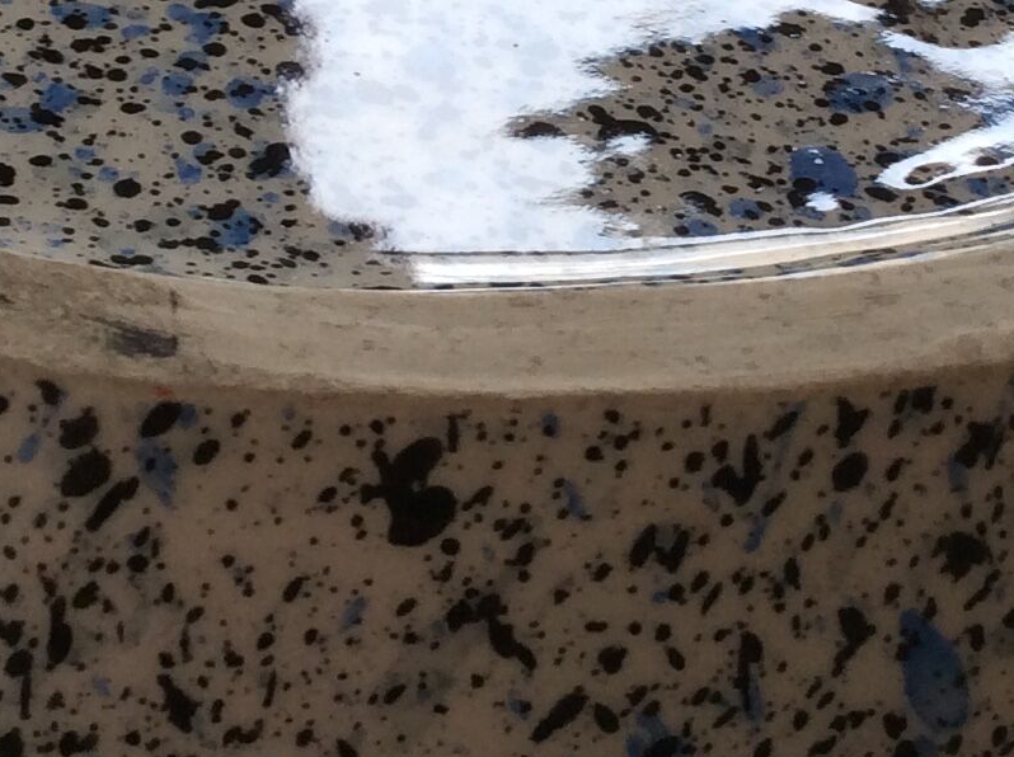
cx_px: 480
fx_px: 3042
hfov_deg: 18.9
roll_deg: -9.5
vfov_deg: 13.9
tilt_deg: -33.8
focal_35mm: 104
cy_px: -91
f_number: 2.4
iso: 32
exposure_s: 1/33
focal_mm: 3.3
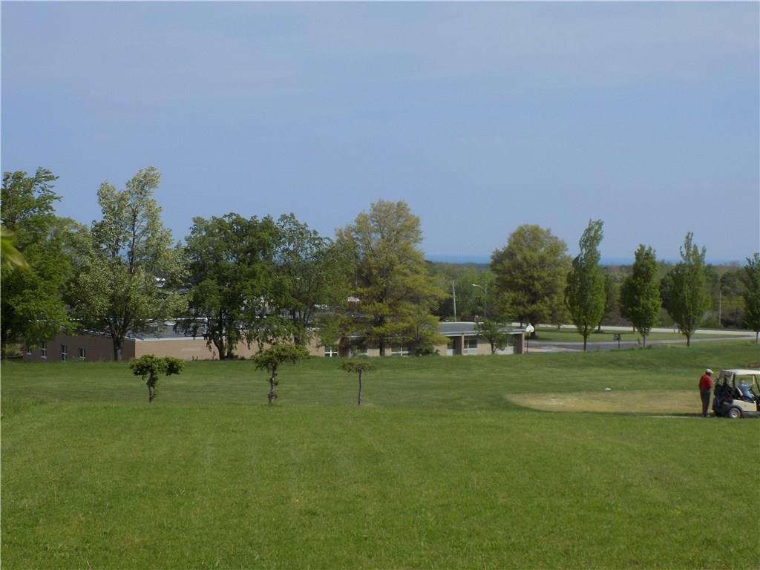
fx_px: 1142
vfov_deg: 28.0
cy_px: 285
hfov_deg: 36.8
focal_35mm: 52
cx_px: 380
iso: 80
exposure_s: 1/1250
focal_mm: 9.3
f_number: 3.9
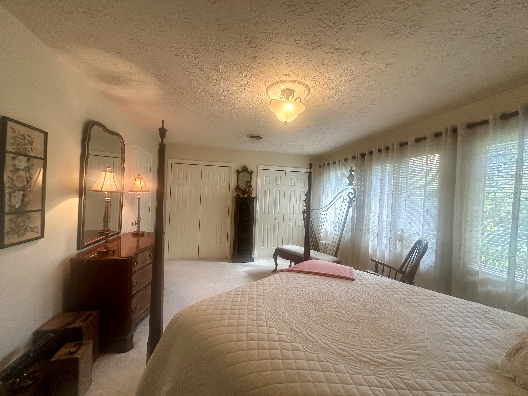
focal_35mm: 14
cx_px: 264
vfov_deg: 85.7
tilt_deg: +0.2
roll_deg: -1.8
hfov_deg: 102.1
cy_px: 198
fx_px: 214
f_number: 2.2
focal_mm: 2.22
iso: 160
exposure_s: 1/60
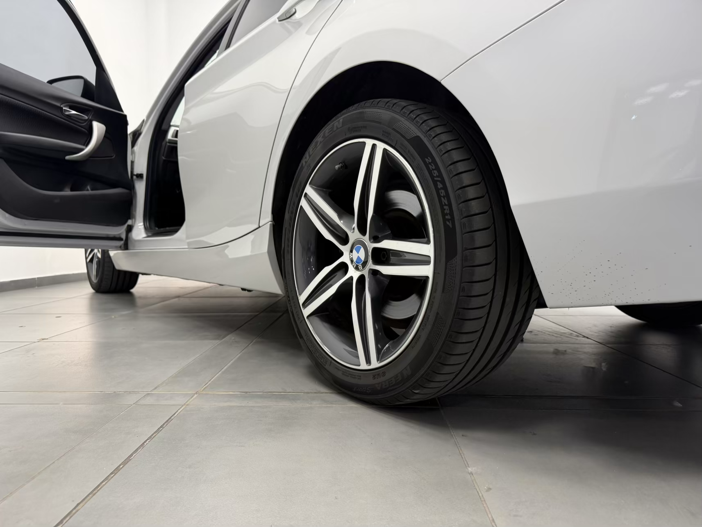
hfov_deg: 71.6
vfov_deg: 56.8
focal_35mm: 24
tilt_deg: -4.6
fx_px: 487
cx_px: 351
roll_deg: -0.1
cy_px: 264
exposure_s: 1/100
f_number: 1.78
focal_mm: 6.76
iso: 160
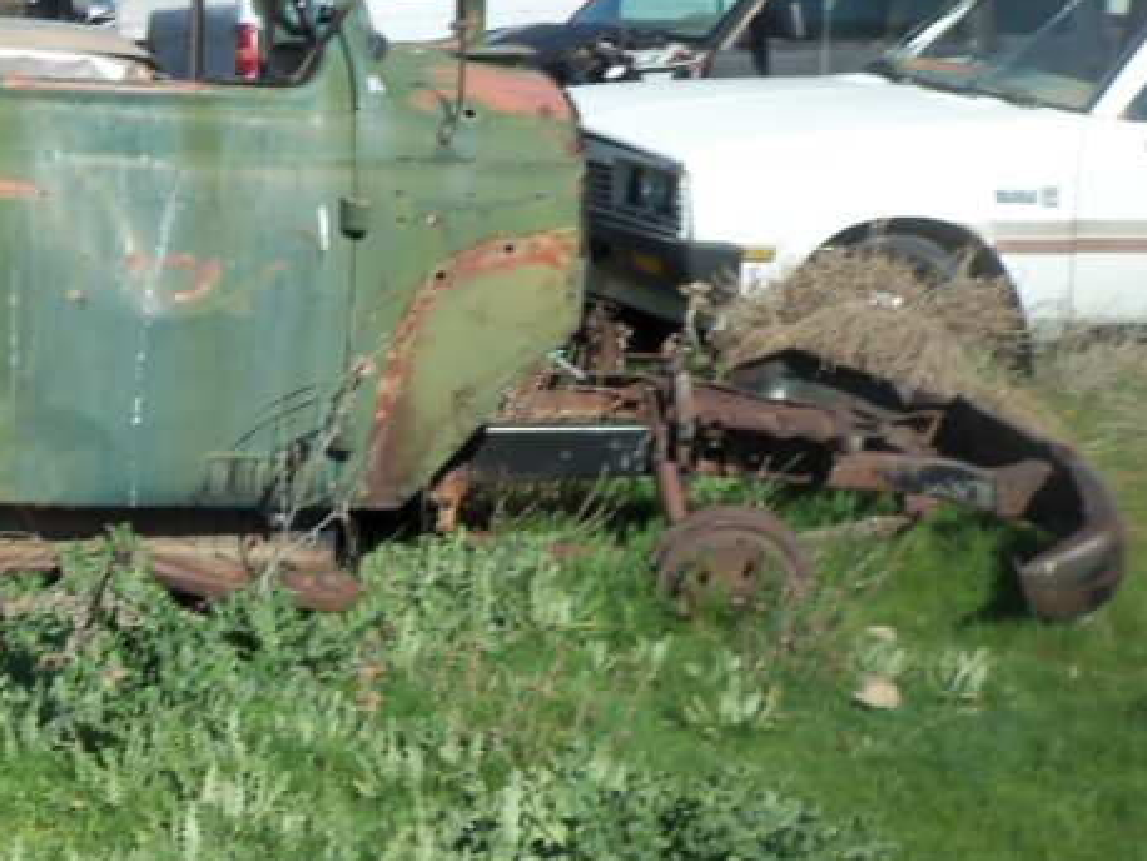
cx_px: -125
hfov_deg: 23.9
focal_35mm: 76
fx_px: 2520
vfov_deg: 19.3
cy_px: 290
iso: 80
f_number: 8.8
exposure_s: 1/200
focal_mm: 5.7
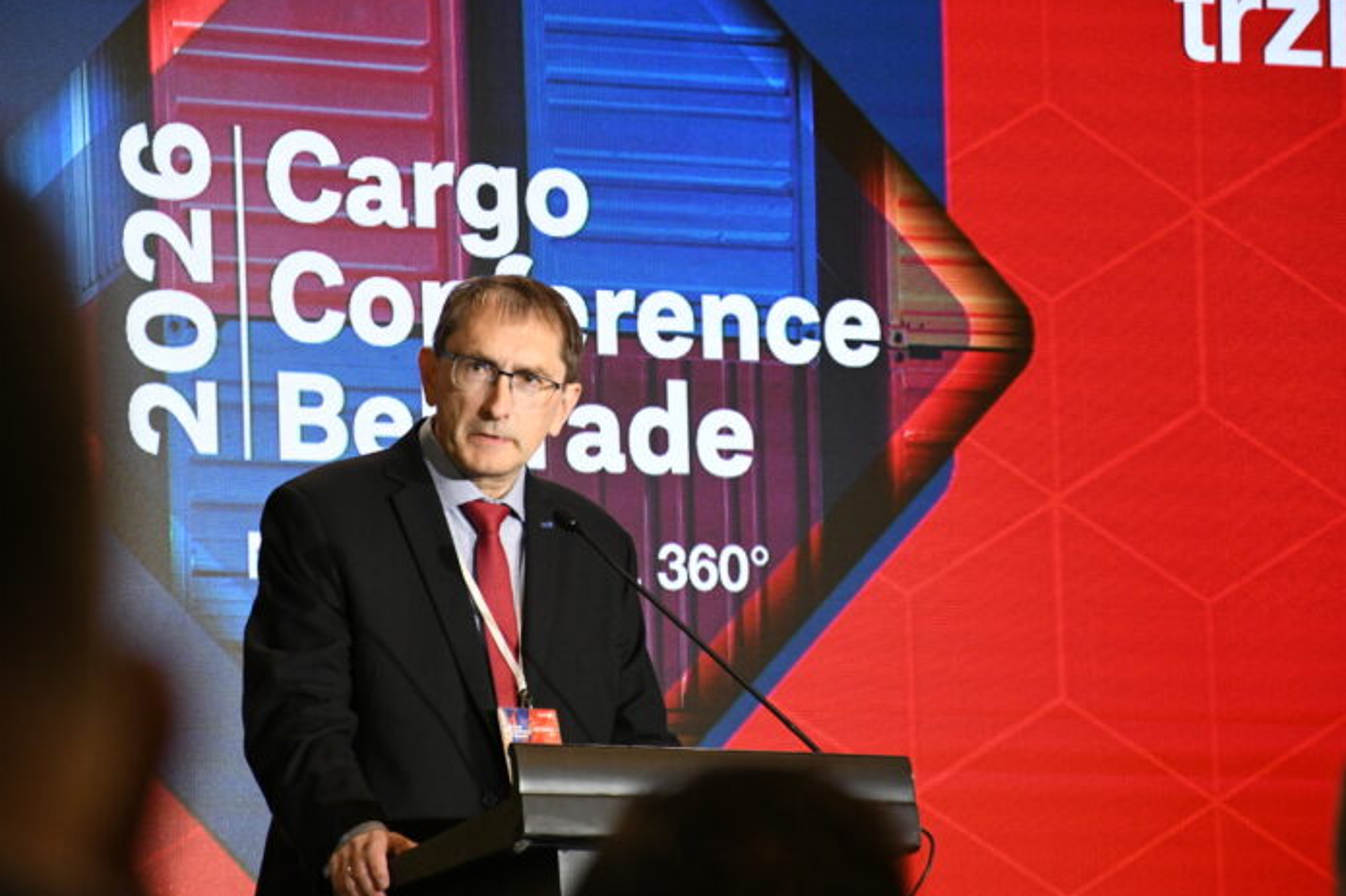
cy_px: 492
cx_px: 699
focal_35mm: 232
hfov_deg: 8.9
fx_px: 8672
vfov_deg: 5.9
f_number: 5.6
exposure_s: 1/200
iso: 4000
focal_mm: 140
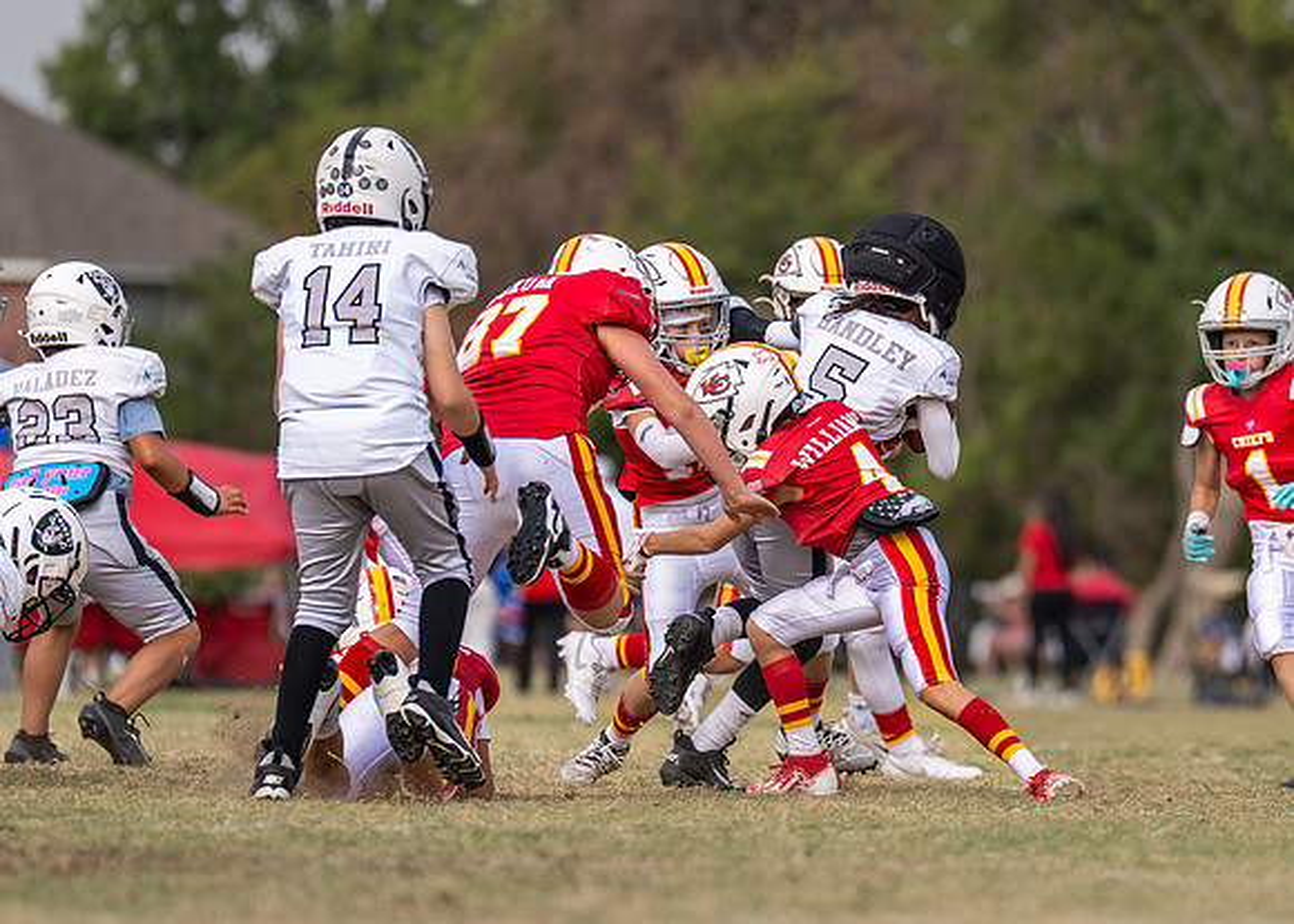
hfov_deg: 4.2
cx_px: 877
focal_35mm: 477
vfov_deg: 3.0
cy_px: 433
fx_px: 17526
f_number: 2.8
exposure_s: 1/2000
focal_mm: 200
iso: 160
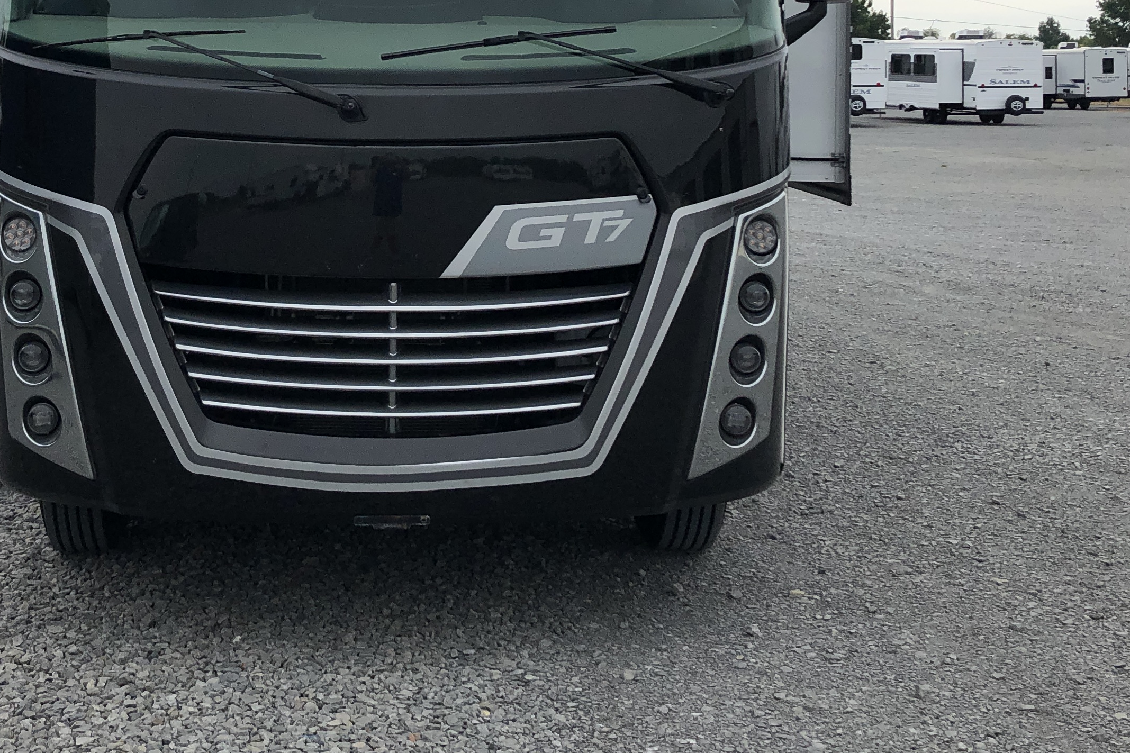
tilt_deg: -0.1
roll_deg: +0.0
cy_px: 40
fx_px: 1726
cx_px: 411
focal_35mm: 55
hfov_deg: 36.0
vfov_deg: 23.8
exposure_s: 1/2000
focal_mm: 3.99
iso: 20
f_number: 1.8
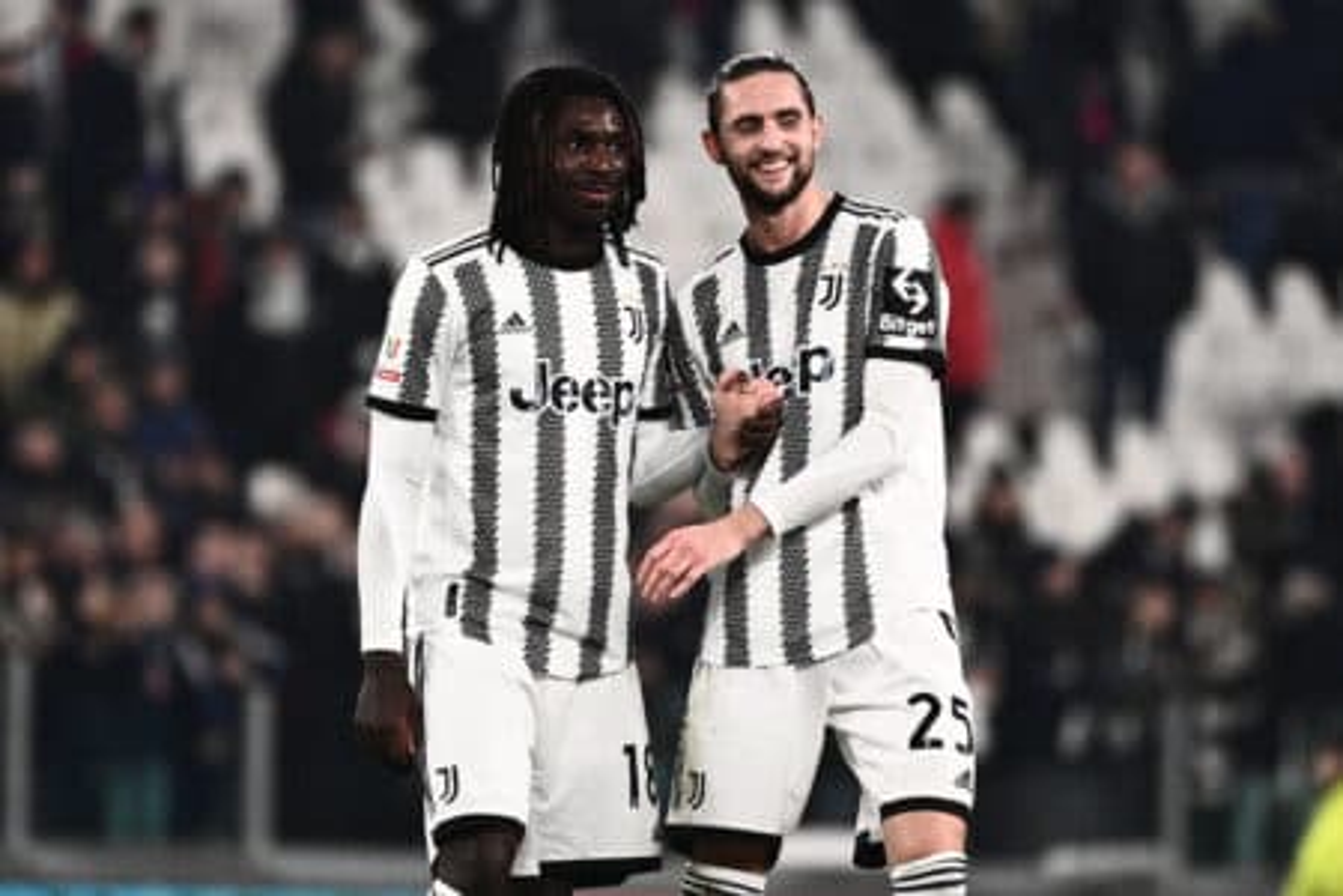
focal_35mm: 400
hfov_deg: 5.2
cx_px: 672
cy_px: 448
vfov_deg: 3.4
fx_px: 14921
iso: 2000
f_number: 4
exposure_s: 1/1600
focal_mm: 400
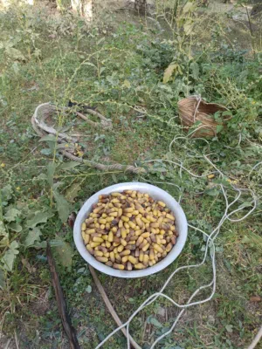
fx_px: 252
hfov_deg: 54.9
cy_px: 174
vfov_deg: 69.4
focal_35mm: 25
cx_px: 131
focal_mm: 4.7
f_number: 1.7
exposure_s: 1/99.9
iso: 160
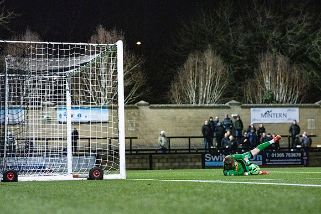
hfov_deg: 15.0
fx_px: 1218
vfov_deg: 10.1
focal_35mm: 137
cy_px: 107
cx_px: 160
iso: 12800
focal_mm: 135
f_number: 4
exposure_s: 1/1000
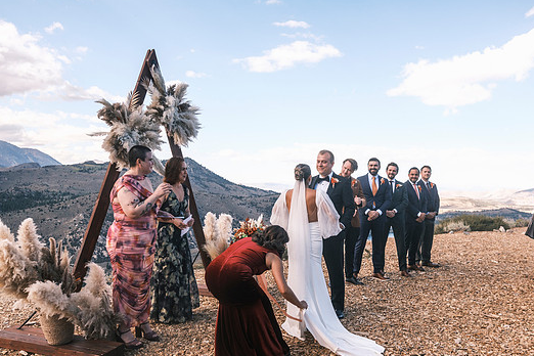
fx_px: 445
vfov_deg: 43.6
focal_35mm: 30
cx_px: 287
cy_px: 187
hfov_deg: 61.9
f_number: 2.8
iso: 400
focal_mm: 18
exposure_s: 1/1900
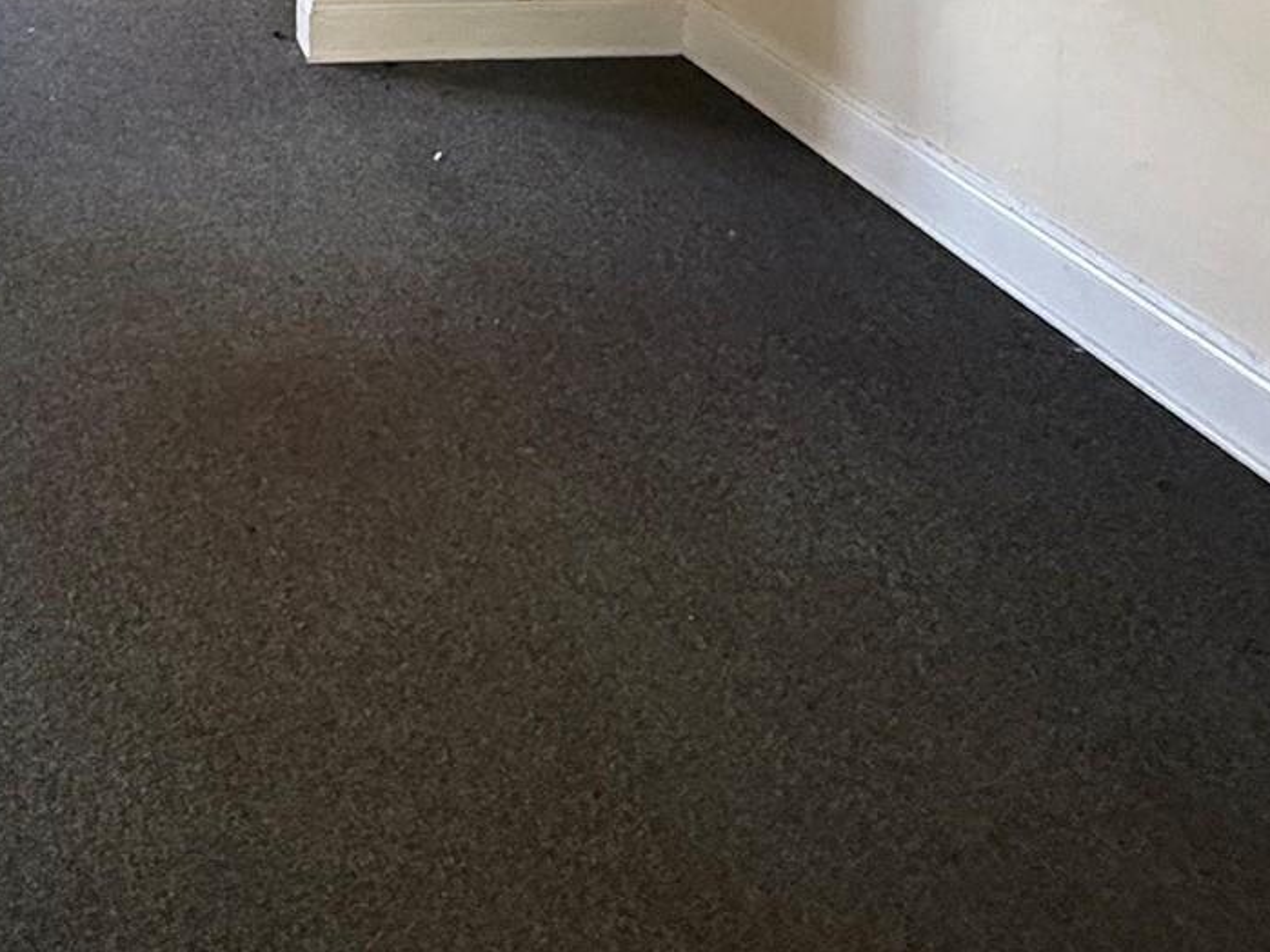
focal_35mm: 41
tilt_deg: -2.7
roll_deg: +0.6
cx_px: 64
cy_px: -396
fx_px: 1504
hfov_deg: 41.2
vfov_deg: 27.1
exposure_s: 1/60
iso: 400
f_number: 2.2
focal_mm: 2.22
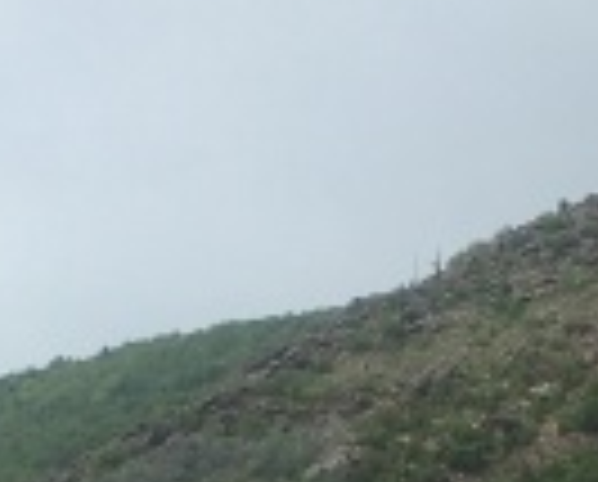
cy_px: 703
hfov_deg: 11.1
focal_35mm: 170
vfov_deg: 8.9
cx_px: 742
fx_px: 3015
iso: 25
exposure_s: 1/1538
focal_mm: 4.15
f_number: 2.2
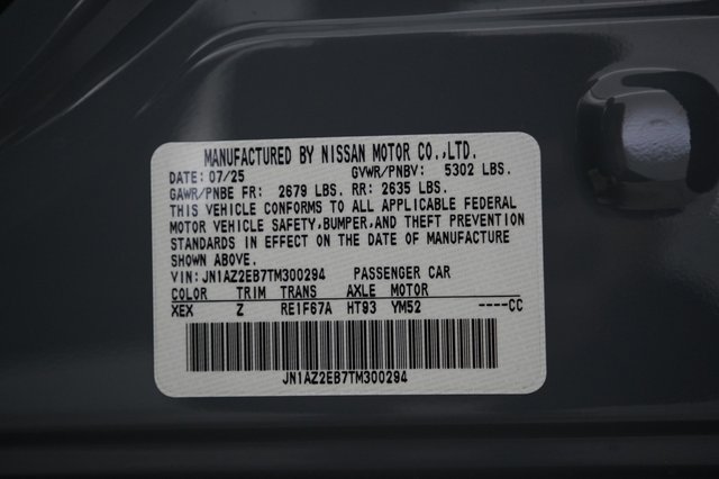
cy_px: 240
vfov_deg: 46.4
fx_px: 559
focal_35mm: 28
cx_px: 360
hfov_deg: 65.5
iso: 2500
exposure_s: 1/160
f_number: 2.8
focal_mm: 28
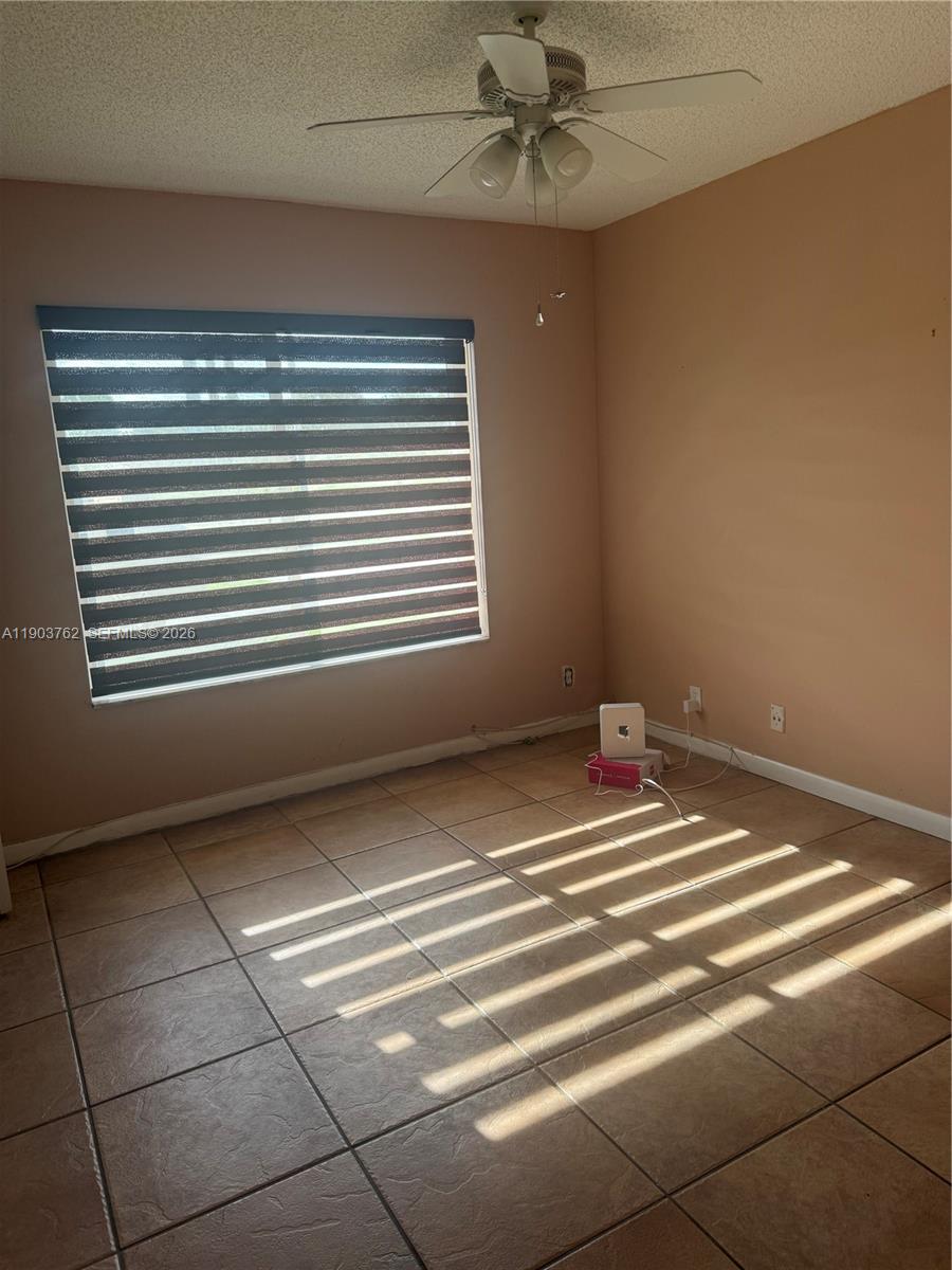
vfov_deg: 71.6
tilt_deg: -10.1
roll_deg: +3.0
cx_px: 476
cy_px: 635
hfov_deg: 56.8
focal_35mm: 24
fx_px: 880
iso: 80
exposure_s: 1/121
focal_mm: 6.76
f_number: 1.78
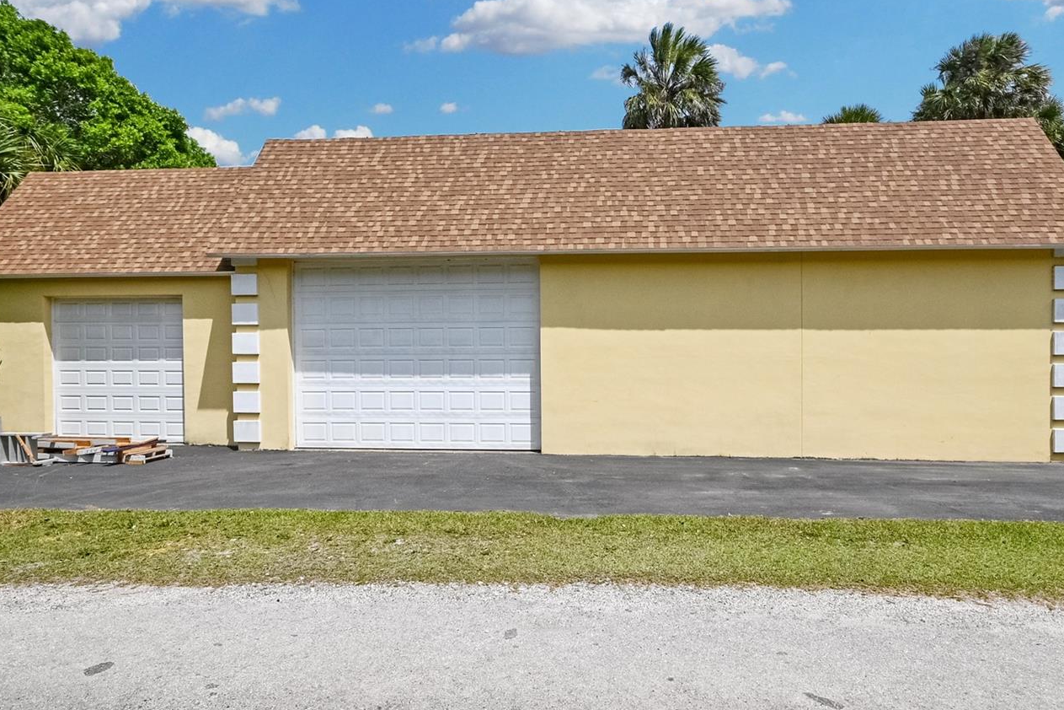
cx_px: 570
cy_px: 390
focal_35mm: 19
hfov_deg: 86.8
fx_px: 562
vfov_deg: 64.4
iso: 1000
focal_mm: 10
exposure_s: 1/1000
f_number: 18
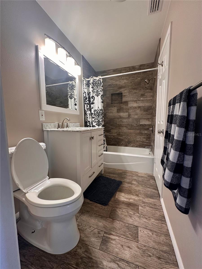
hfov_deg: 85.7
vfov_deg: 102.1
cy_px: 134
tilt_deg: -5.5
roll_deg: -0.7
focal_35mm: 14
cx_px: 101
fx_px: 109
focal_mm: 2.22
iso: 160
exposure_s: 1/60
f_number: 2.2
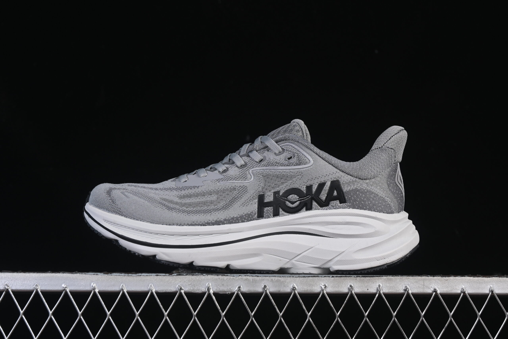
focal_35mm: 75
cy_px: 170
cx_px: 254
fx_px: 1058
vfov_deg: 18.2
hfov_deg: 27.0
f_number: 8
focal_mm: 50
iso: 160
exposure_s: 1/80
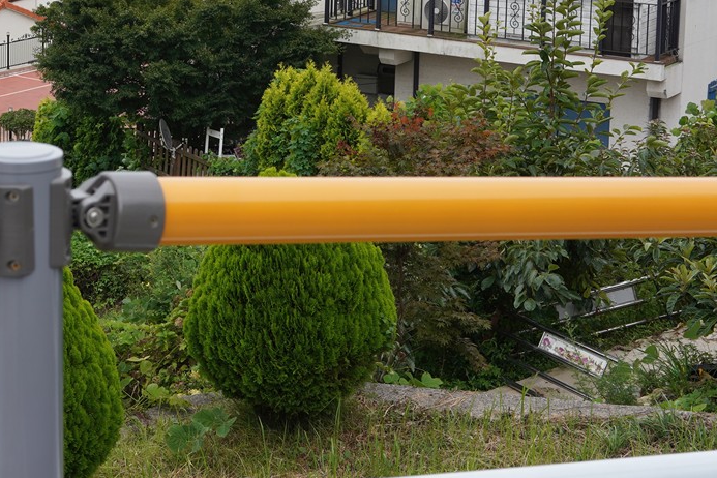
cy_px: -22
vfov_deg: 13.3
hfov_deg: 19.9
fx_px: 2011
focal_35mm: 101
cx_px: 104
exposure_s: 1/125
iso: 100
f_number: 9
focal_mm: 35
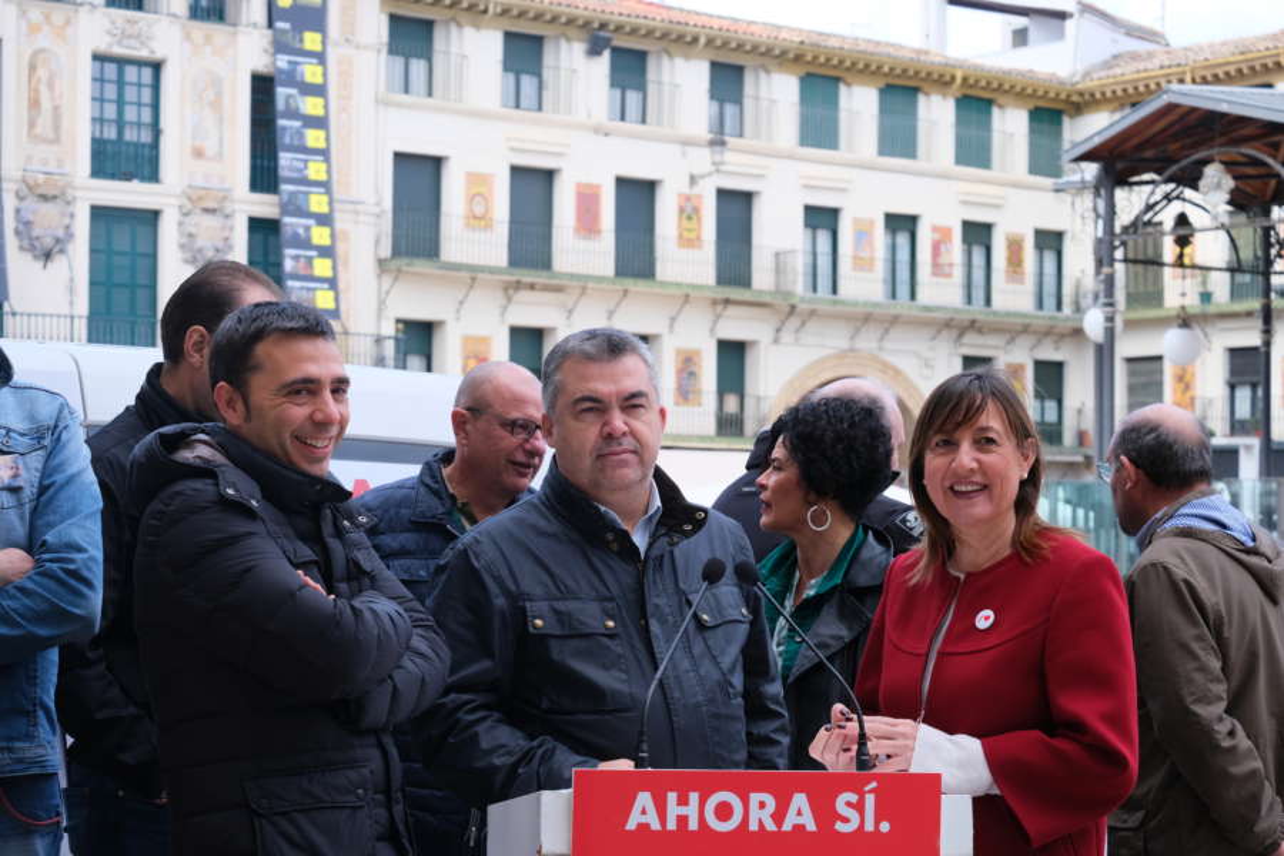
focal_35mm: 75
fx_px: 2675
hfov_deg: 27.0
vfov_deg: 18.2
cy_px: 428
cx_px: 642
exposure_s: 1/160
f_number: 5.6
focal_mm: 50
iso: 320
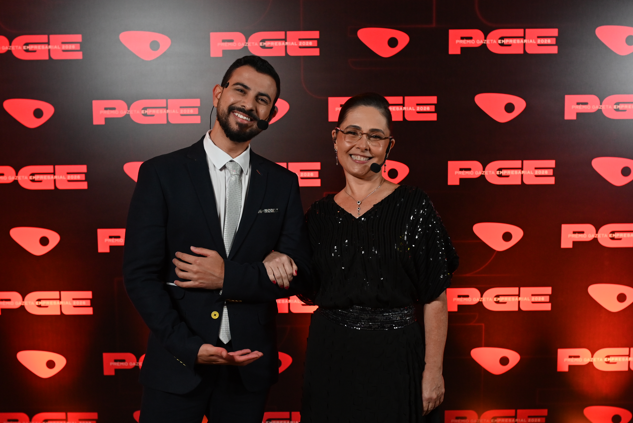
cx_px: 308
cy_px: 266
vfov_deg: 29.2
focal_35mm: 46
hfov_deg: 42.7
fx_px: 809
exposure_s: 1/160
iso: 1600
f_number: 3.5
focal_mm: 35
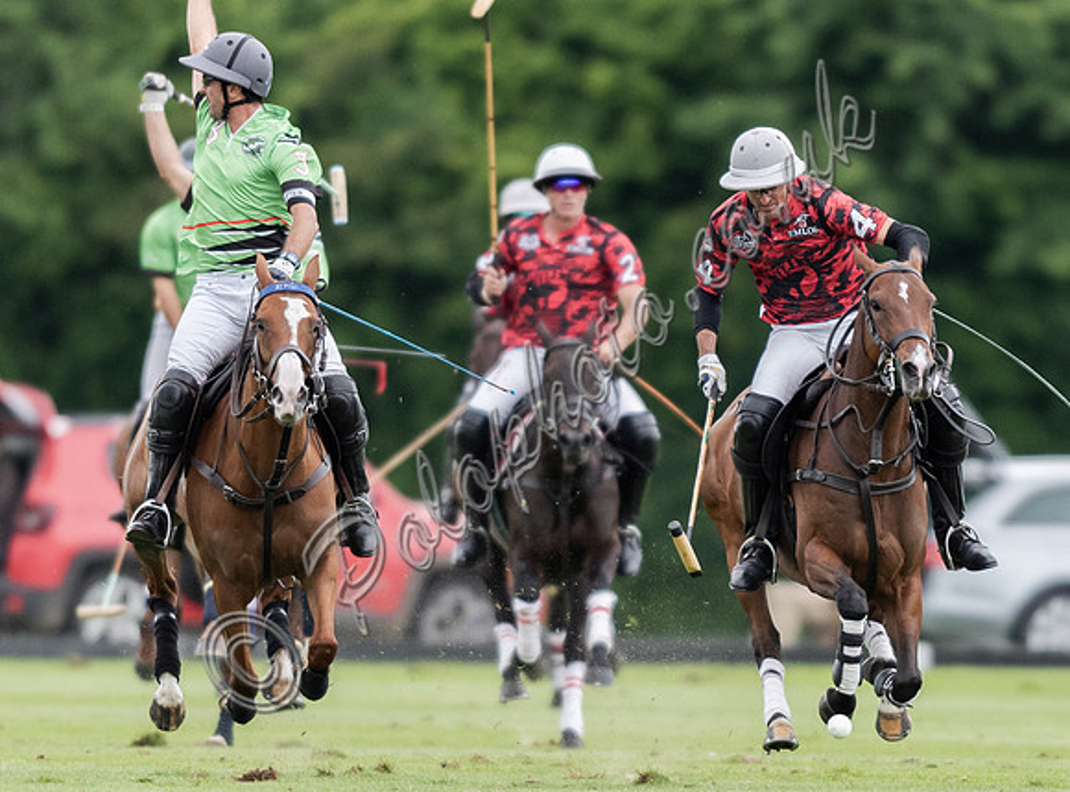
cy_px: 603
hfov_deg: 1.8
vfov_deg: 1.3
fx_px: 33963
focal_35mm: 1104
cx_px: 757
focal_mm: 400
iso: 640
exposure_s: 1/2500
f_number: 2.8
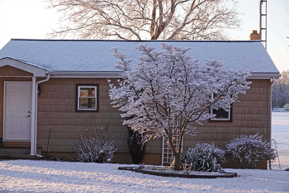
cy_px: 96
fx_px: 650
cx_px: 144
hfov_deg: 25.1
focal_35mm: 81
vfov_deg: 16.9
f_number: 3.5
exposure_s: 1/640
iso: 400
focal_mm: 29.69
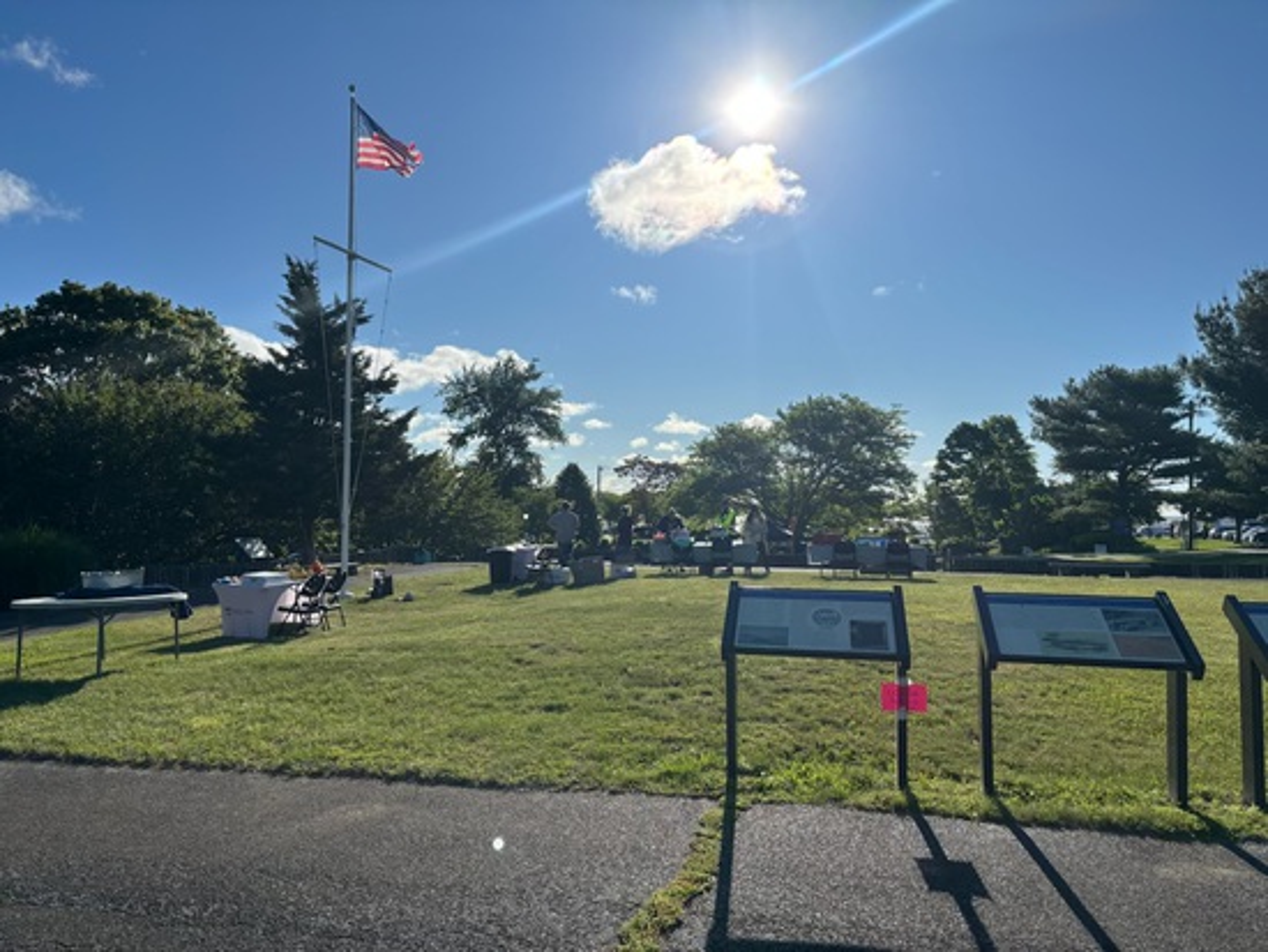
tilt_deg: +0.4
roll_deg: -0.8
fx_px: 953
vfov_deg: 53.1
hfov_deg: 67.3
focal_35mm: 26
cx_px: 634
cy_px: 476
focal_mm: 5.96
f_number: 1.6
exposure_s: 1/7194
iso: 50
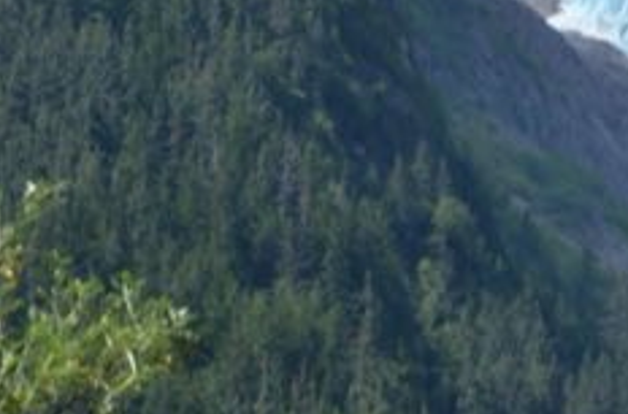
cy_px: 207
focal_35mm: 414
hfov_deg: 5.0
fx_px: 7198
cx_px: 907
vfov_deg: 3.3
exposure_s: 1/80
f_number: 22
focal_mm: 80
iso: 250
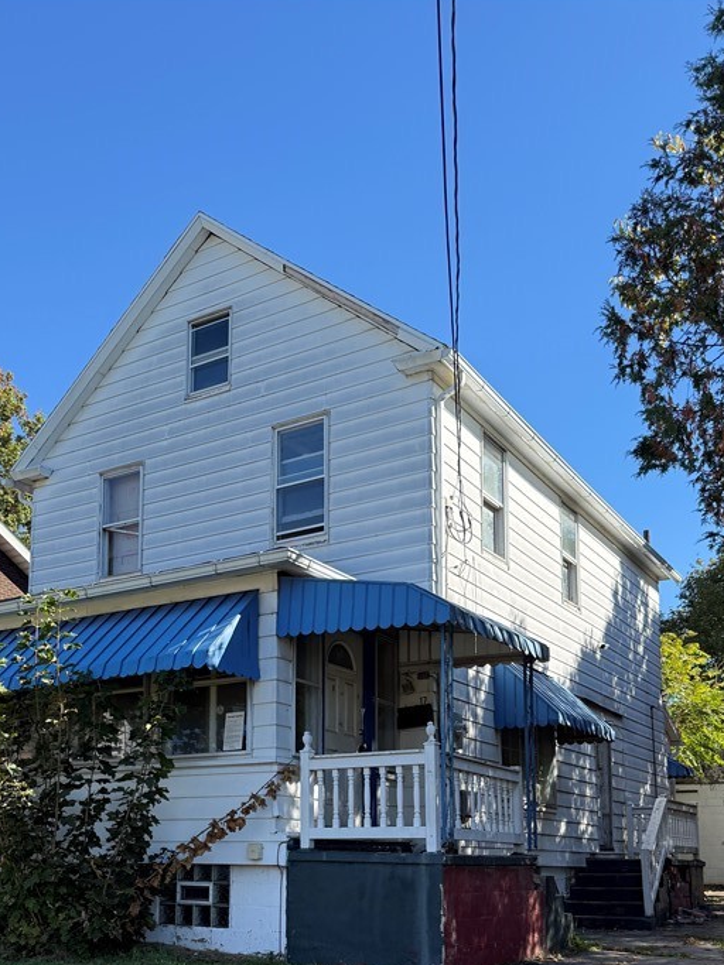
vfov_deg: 49.5
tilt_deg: +9.4
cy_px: 714
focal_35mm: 36
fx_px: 1004
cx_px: 277
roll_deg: -0.9
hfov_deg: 39.4
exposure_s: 1/2000
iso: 100
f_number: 1.78
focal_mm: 6.76
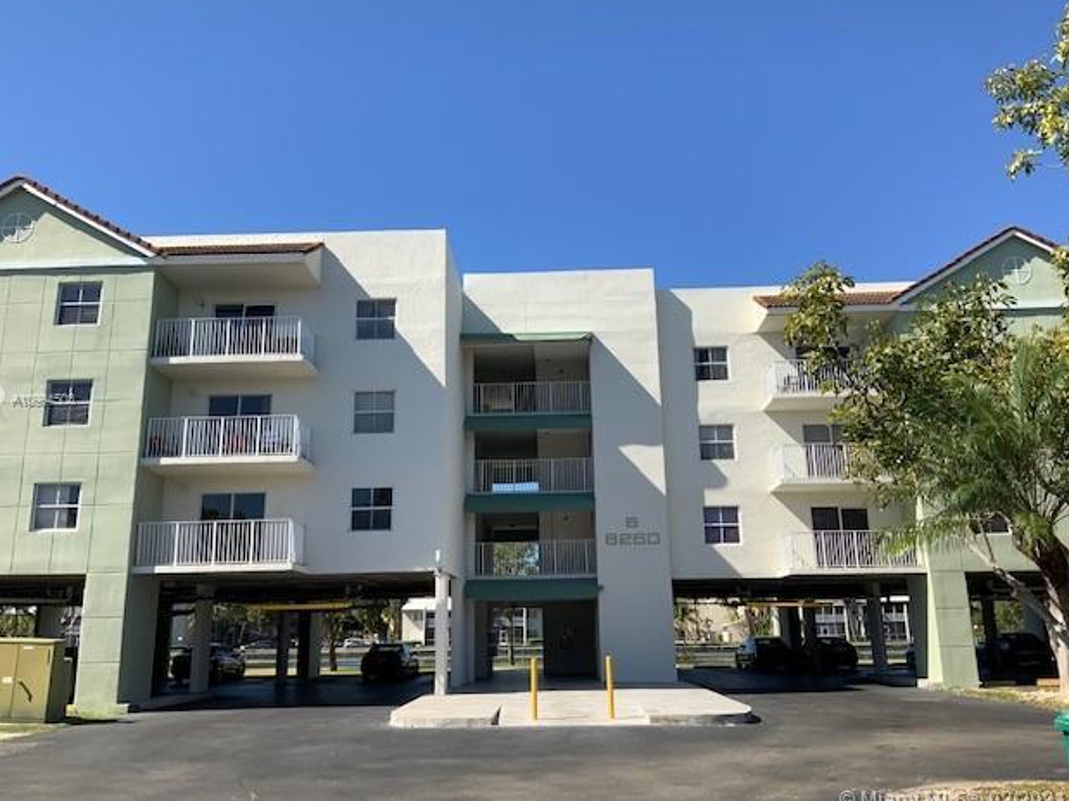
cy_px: 400
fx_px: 926
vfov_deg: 46.8
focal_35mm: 30
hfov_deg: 60.0
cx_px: 522
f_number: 1.8
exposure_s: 1/1730
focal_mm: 3
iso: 16
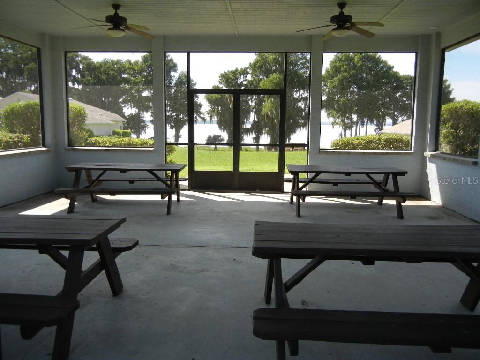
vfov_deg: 46.8
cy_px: 180
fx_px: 416
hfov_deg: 60.0
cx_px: 240
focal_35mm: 30
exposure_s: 1/436
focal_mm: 5.4
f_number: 3.5
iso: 160
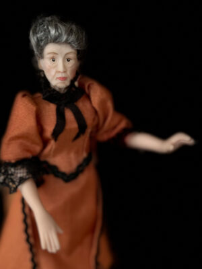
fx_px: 373
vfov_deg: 39.7
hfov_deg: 30.3
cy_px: 134
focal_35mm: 48
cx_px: 101
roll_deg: +2.8
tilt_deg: -23.7
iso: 64
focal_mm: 6.76
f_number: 1.78
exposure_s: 1/461
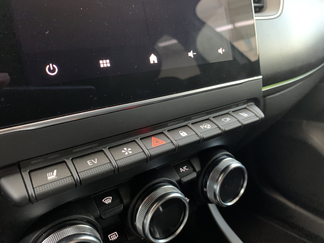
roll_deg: +0.2
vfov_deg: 53.1
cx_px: 162
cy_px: 122
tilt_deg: -22.9
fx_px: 243
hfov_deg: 67.3
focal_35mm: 26
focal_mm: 4.25
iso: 800
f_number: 1.8
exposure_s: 1/30
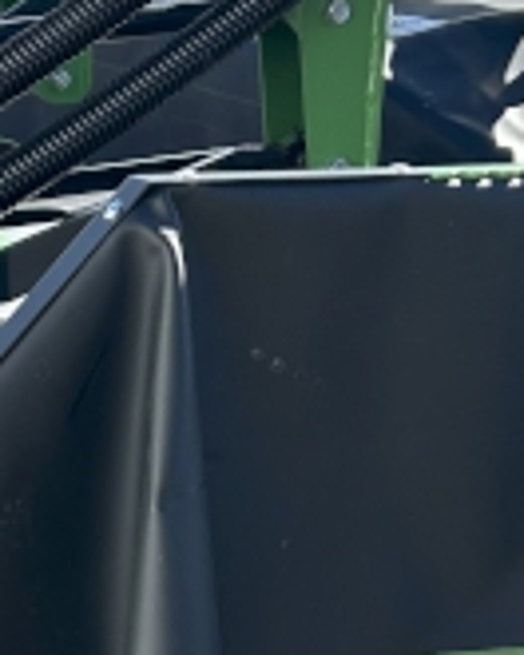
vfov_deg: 15.2
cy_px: 730
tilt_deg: -24.8
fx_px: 2384
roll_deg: -0.8
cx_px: 60
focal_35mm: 123
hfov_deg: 12.5
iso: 50
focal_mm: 5.7
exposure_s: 1/1238
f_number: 1.5
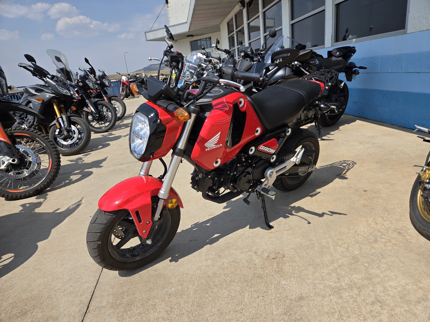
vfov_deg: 58.9
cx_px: 215
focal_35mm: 23
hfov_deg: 73.9
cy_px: 161
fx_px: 286
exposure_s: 1/2327
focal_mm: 5.4
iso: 25
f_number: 1.8
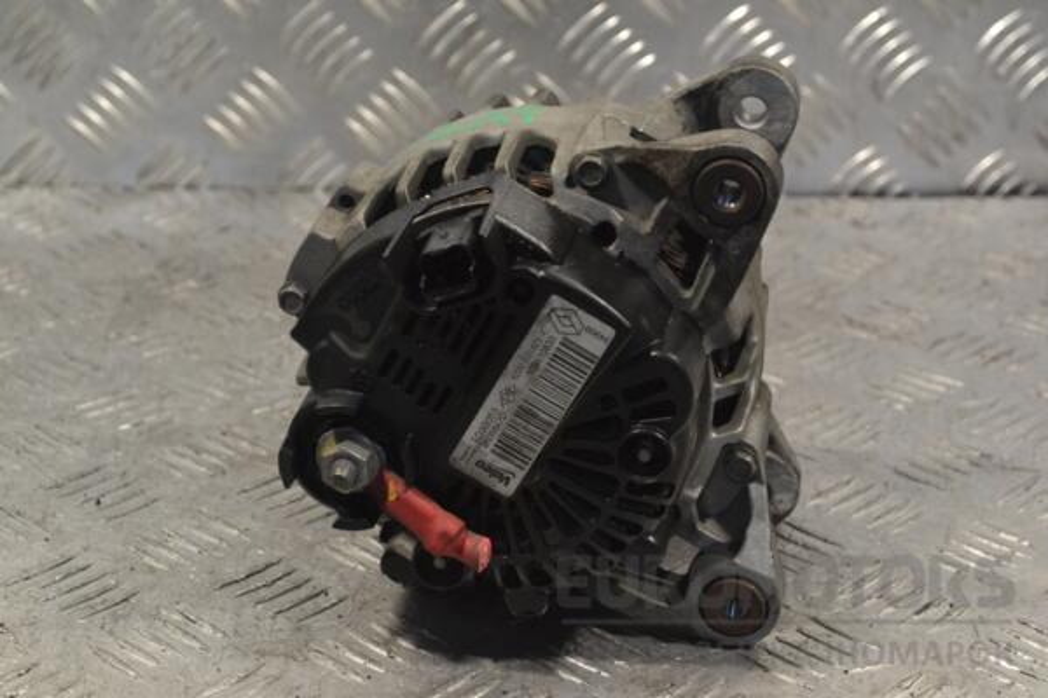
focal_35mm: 75
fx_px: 2183
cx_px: 524
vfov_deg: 18.2
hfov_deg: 27.0
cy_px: 349
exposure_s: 1/250
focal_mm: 50
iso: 3200
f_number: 8
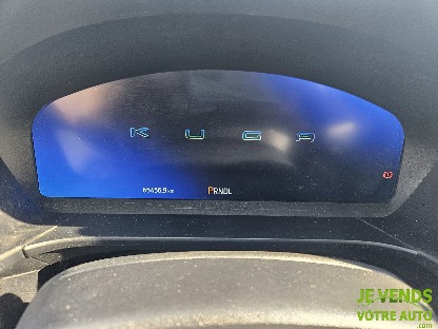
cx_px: 219
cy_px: 164
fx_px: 291
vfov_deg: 58.9
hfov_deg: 73.9
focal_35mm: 23
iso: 125
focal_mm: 5.4
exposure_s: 1/100
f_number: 1.8
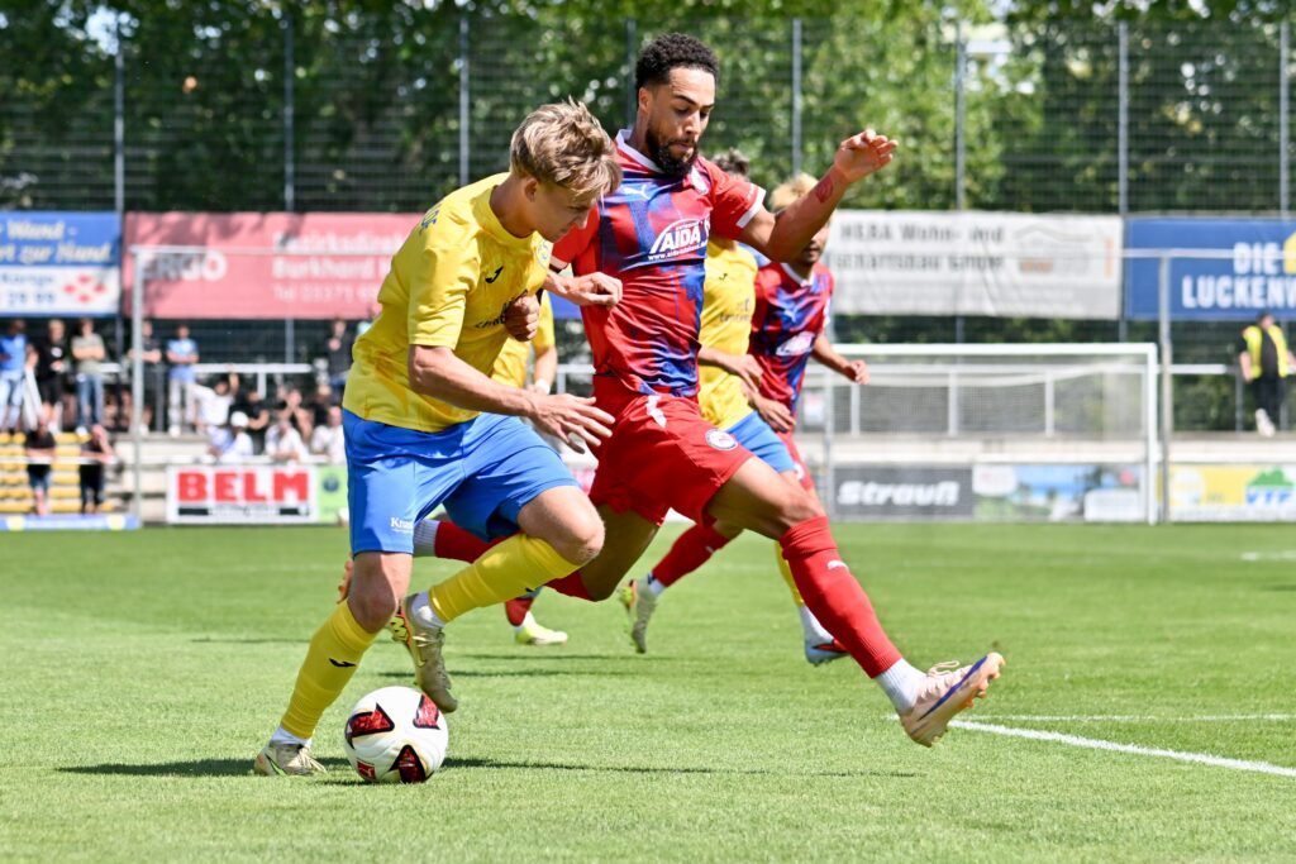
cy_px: 432
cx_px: 648
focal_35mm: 125
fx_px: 4500
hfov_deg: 16.4
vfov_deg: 11.0
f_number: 4.8
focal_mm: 125
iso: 250
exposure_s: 1/1600
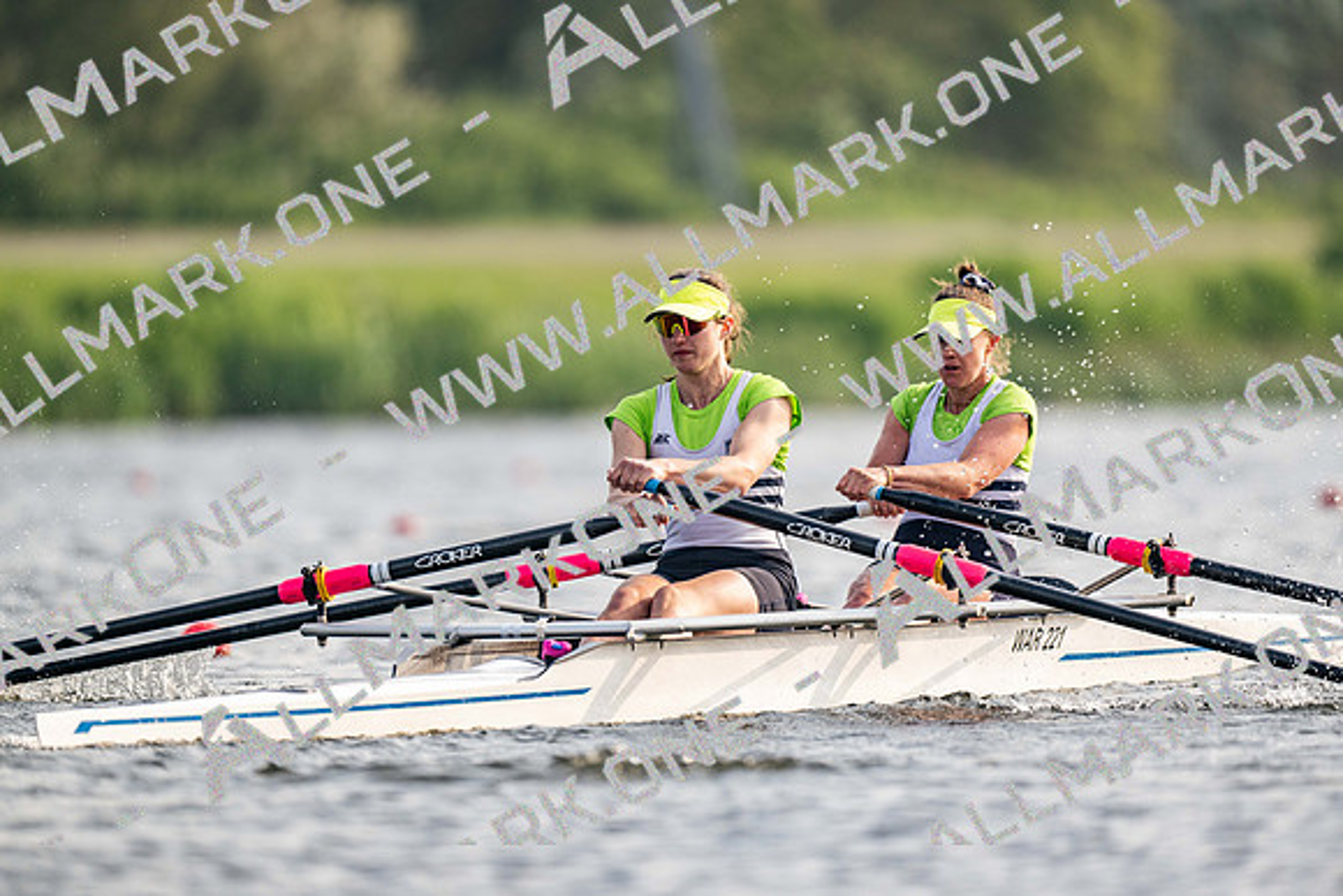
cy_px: 448
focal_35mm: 600
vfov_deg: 2.3
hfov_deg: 3.4
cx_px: 672
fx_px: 22388
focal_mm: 600
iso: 360
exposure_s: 1/2500
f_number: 4
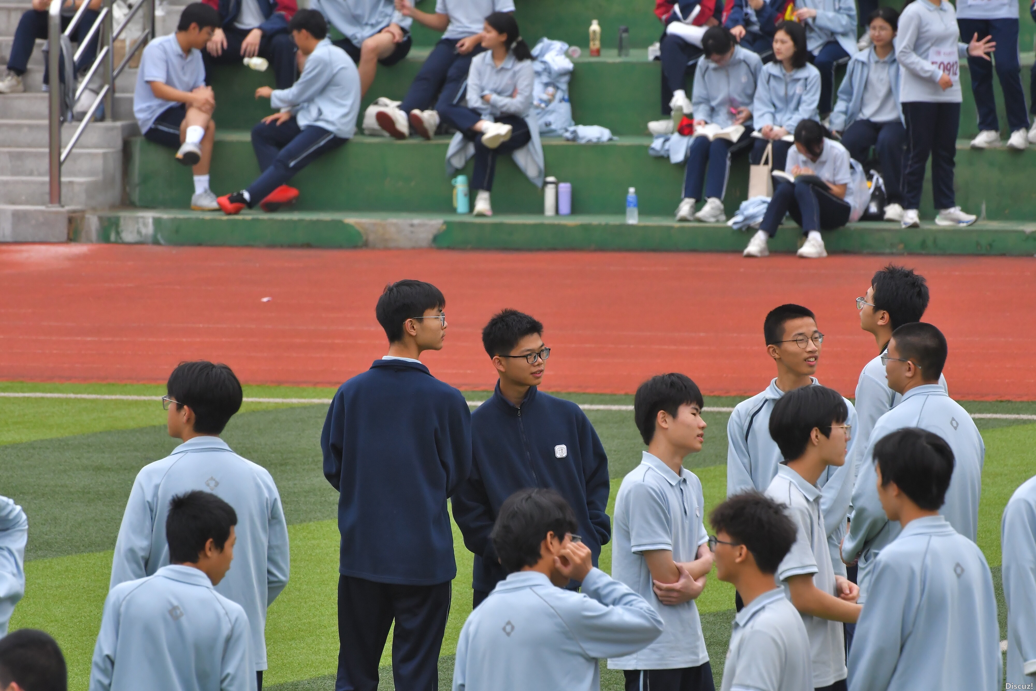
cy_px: 346
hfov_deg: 3.4
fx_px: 17266
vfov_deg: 2.3
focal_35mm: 600
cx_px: 518
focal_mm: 400
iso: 1000
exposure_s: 1/640
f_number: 13
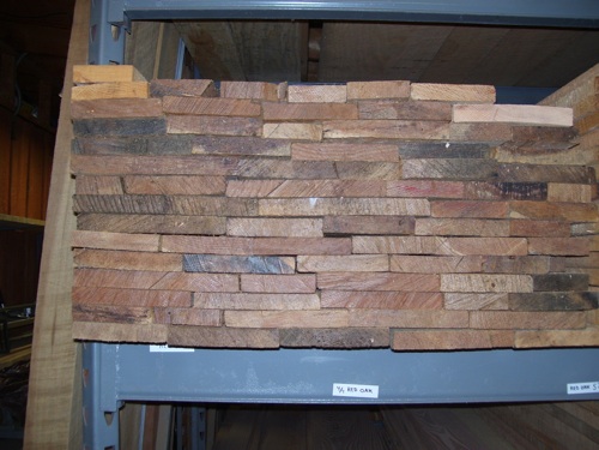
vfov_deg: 39.7
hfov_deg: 51.4
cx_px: 300
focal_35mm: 36
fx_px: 623
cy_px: 225
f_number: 2.7
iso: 80
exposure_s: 1/60
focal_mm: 6
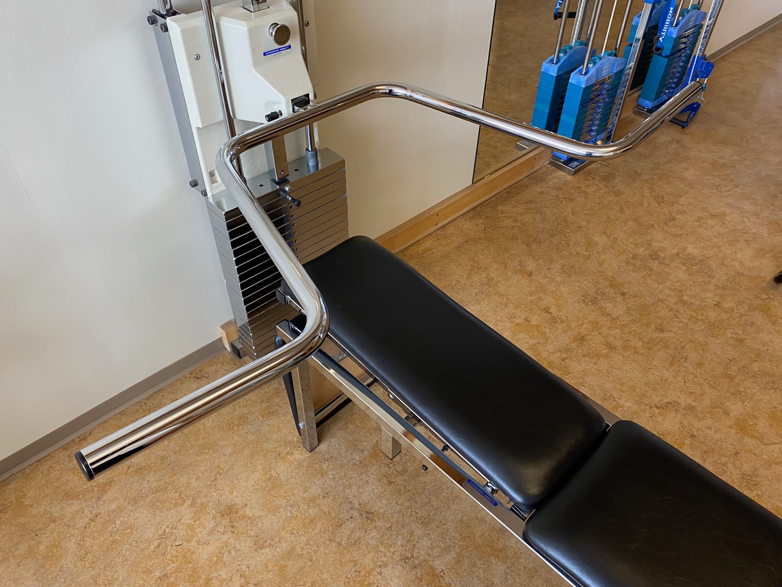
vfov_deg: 53.1
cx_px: 391
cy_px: 294
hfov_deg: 67.3
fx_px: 587
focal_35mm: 26
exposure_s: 1/50
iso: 100
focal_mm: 4.25
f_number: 1.8
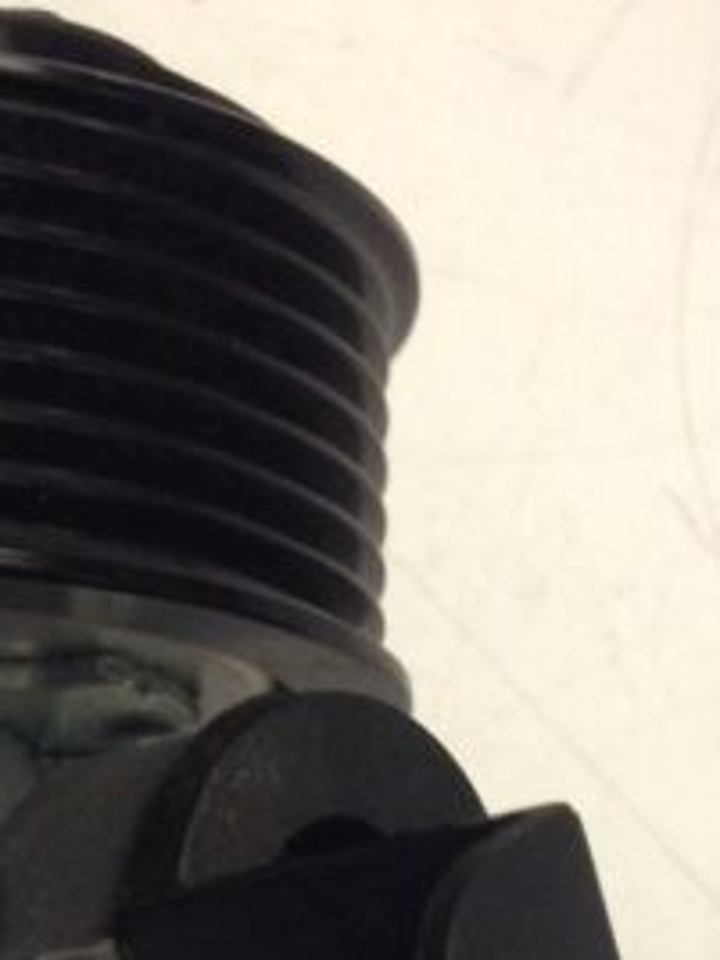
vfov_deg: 14.1
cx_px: -236
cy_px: 1655
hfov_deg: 11.4
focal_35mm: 126
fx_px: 3494
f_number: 2.4
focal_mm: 4.12
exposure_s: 1/20
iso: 80
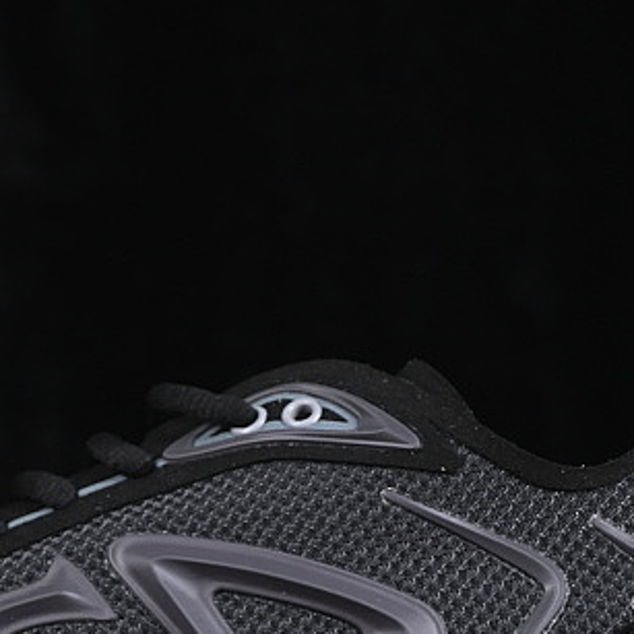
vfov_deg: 7.8
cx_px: 167
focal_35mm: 224
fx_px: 4642
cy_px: 512
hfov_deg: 7.8
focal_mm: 50
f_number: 6.3
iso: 160
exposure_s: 1/60
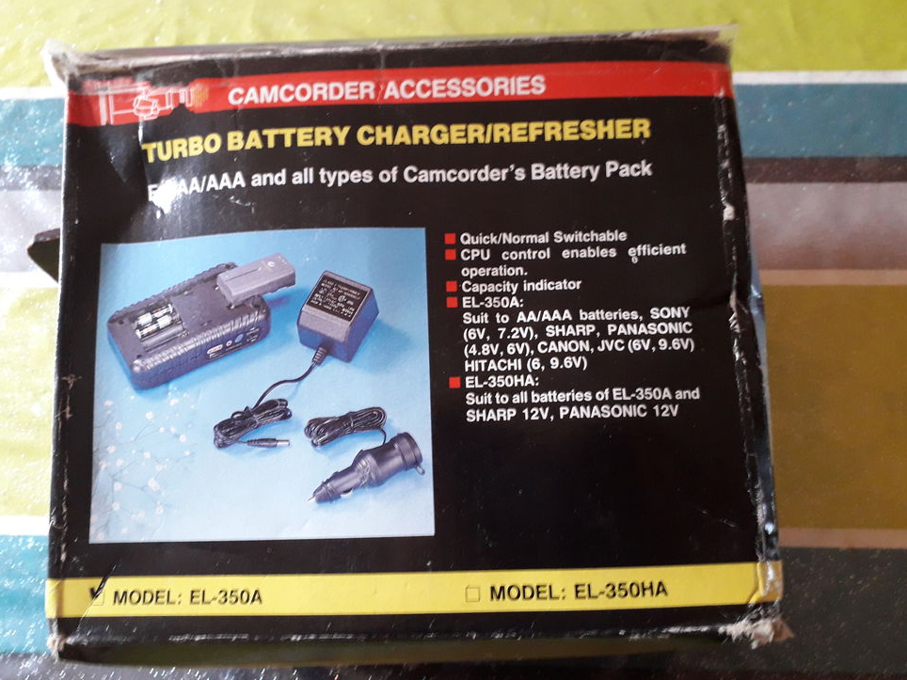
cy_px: 343
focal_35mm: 28
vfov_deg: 49.7
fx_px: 734
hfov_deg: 63.4
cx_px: 450
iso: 250
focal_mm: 3.6
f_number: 1.9
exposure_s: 1/25
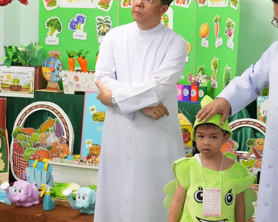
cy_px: 96
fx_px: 962
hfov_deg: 16.3
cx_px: 223
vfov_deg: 13.2
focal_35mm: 117
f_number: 7.1
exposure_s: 1/125
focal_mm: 50
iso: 8000
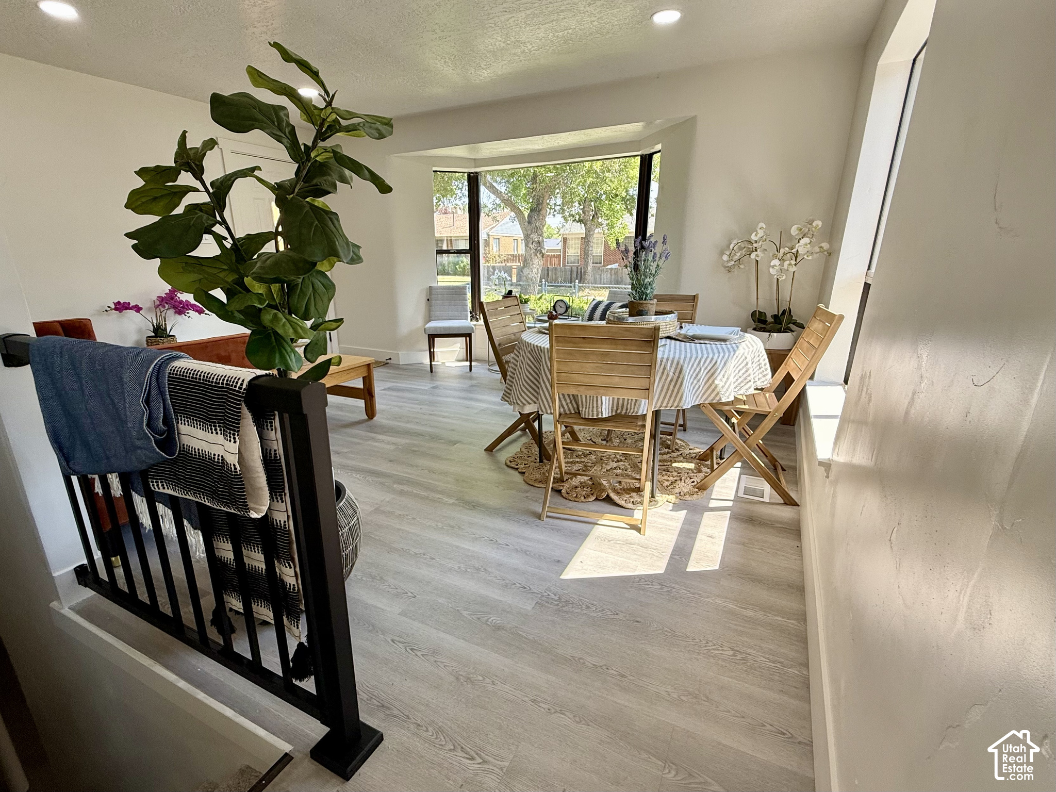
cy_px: 396
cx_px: 528
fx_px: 427
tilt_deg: -18.7
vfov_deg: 85.7
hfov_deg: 102.1
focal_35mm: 14
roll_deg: +0.5
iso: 64
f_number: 2.2
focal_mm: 2.22
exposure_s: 1/117
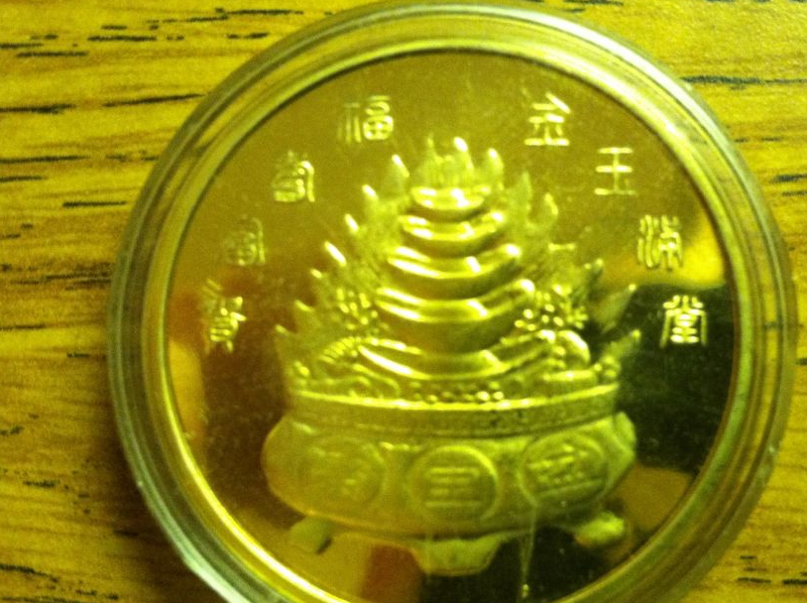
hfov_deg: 43.7
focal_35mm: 43
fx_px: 1001
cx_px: 491
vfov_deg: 33.5
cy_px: 332
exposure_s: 1/15
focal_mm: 3.85
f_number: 2.8
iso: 500
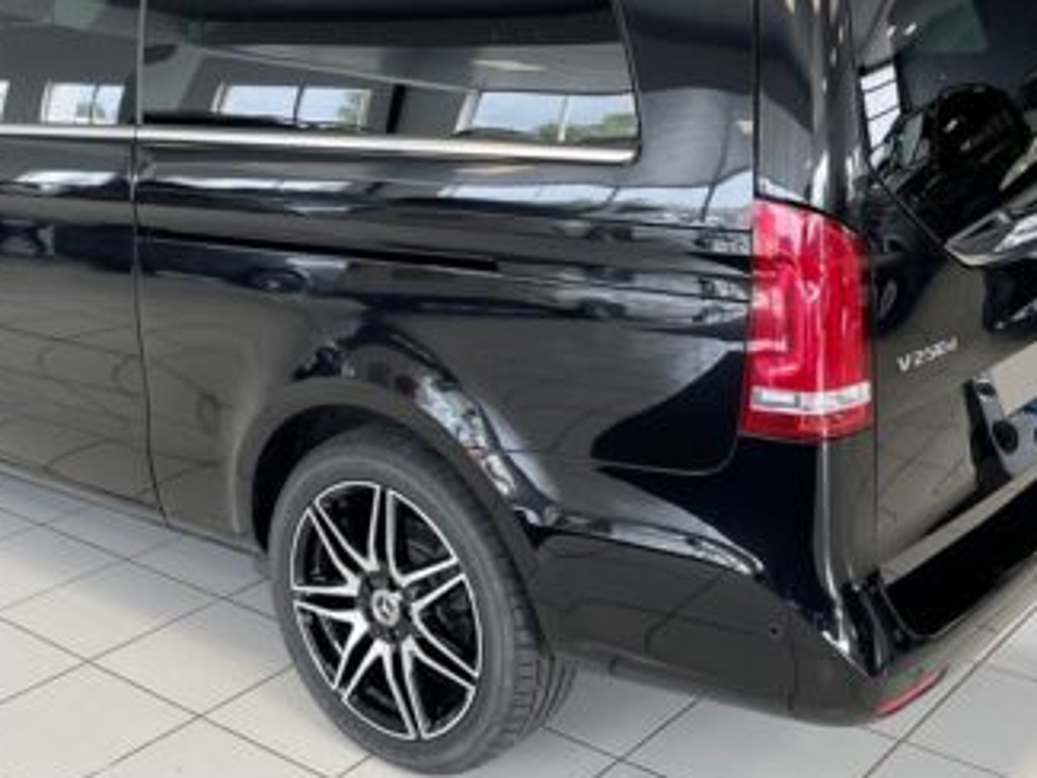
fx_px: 1438
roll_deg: +2.2
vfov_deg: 29.8
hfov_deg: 39.6
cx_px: 475
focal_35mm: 48
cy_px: 204
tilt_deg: -10.3
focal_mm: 4.2
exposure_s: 1/121
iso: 80
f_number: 1.6
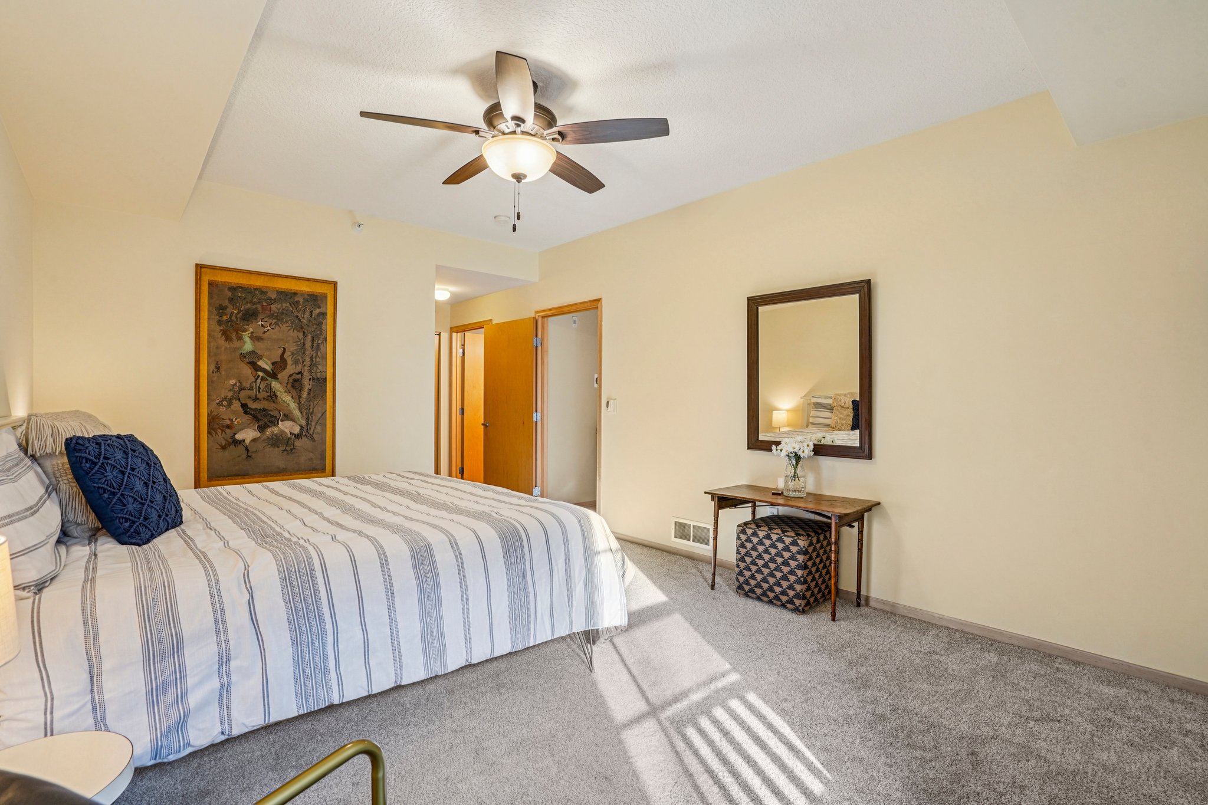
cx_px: 604
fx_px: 537
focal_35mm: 16
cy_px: 402
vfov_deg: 73.7
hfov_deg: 96.7
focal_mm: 16
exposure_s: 1/20
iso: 400
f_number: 8
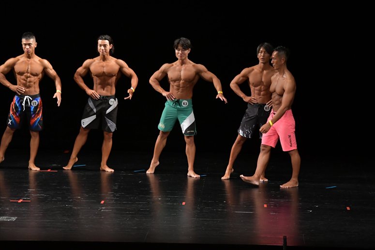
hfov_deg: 10.2
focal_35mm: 202
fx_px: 2103
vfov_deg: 6.8
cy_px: 125
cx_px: 188
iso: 3200
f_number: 5.6
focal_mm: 135
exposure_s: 1/400
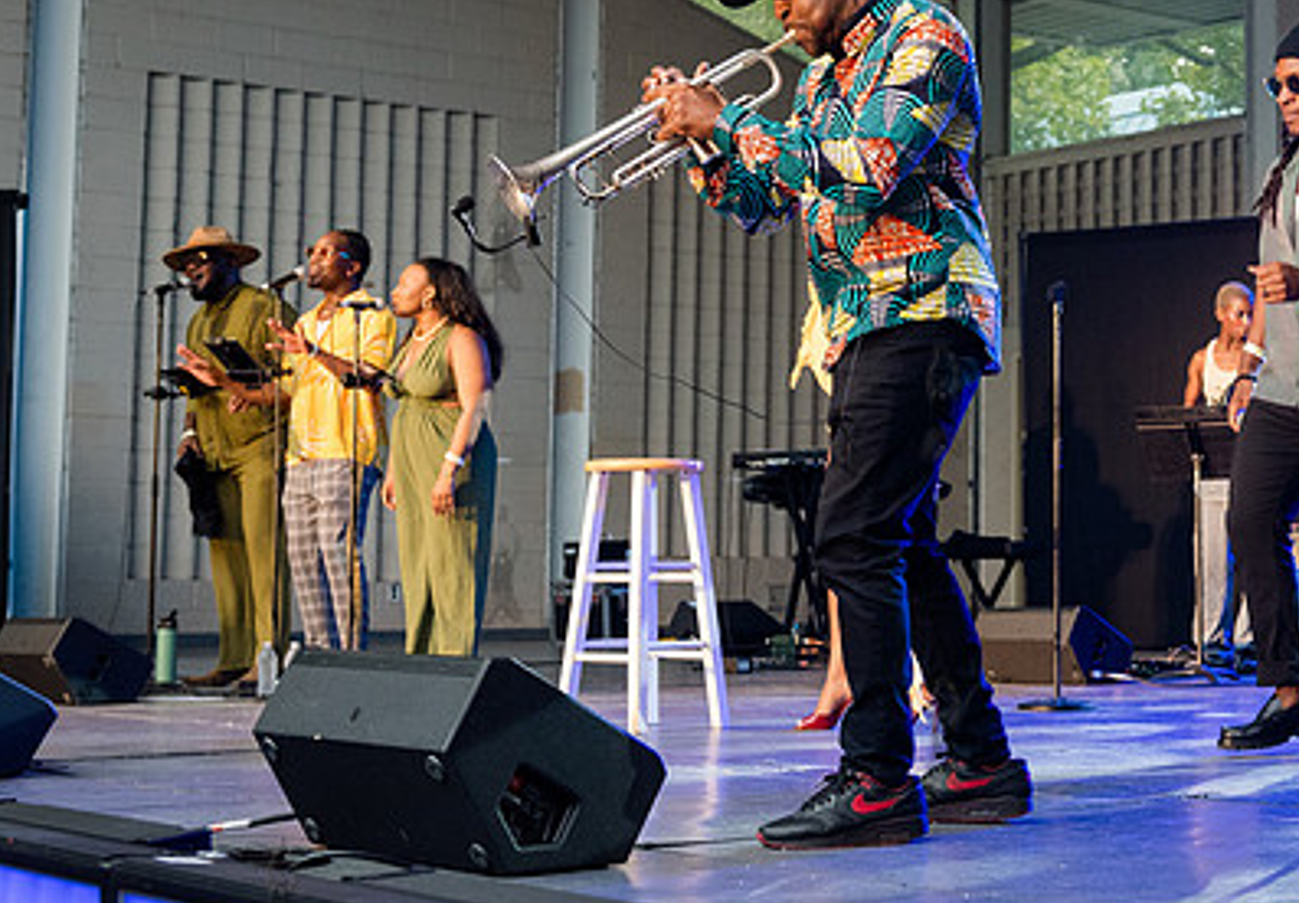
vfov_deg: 20.6
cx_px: 1041
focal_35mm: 68
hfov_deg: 28.6
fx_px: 2486
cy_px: 359
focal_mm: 42
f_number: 4
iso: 3200
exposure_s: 1/320
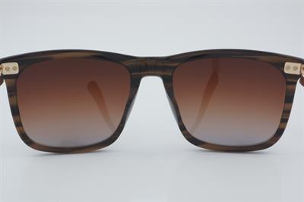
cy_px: 101
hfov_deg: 37.9
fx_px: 443
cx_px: 152
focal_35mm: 52
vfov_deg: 25.7
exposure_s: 1/4
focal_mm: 35
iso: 100
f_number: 32
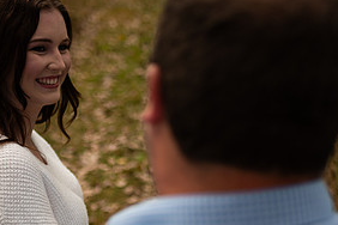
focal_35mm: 72
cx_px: 151
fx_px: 676
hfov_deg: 28.1
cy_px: 141
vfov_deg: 18.9
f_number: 1.8
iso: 100
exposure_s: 1/1250
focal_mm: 35
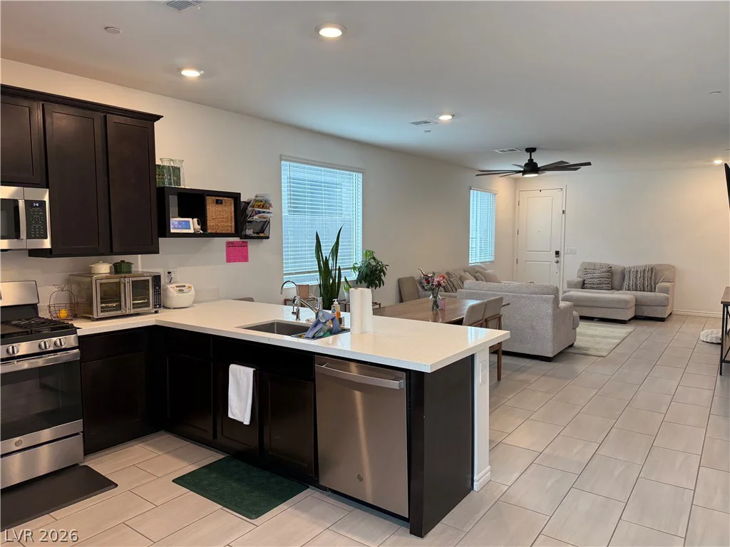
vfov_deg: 56.8
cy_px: 274
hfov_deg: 71.6
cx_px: 365
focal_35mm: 24
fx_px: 506
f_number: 1.78
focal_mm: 6.76
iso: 160
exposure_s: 1/120
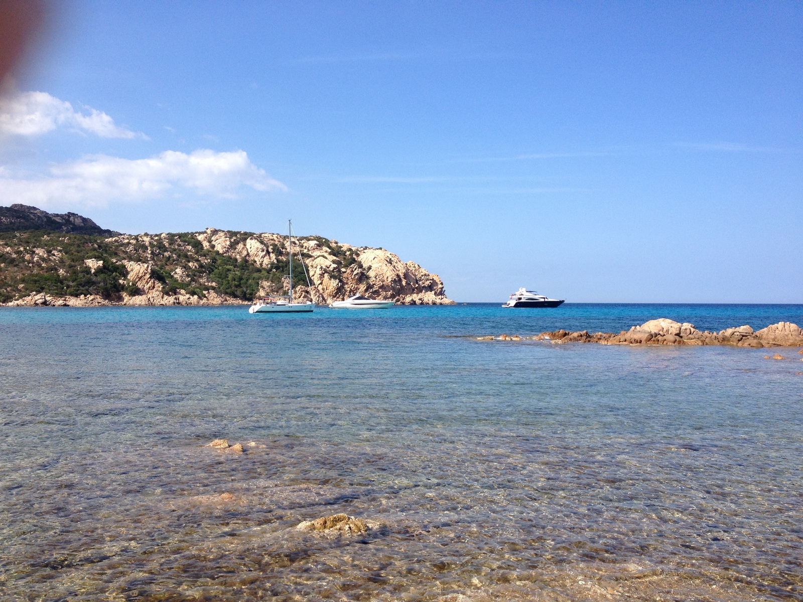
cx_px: 402
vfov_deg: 40.7
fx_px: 812
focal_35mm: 35
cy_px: 301
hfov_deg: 52.6
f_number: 2.4
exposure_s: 1/1577
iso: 50
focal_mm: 4.28
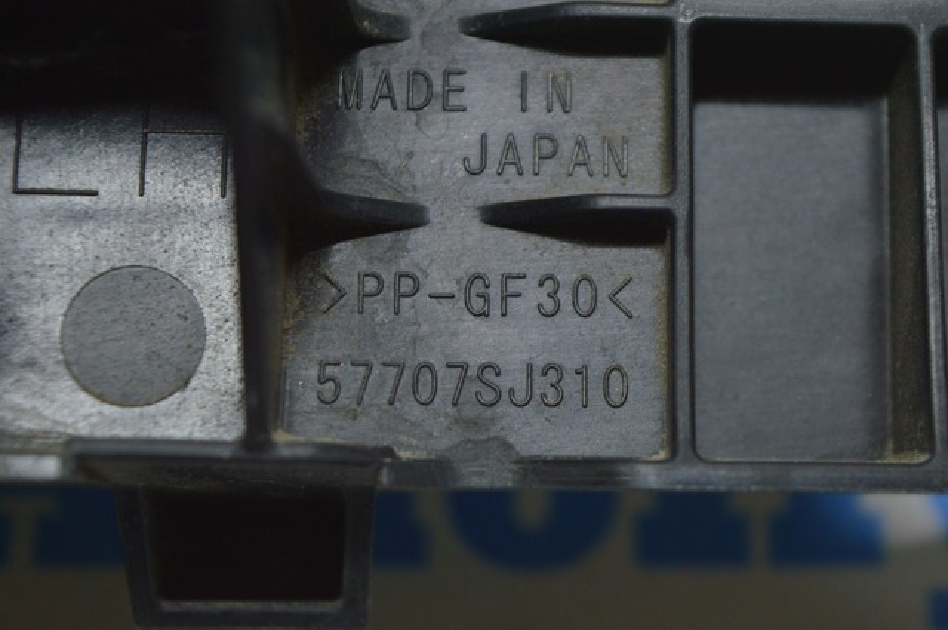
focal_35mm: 82
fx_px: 2170
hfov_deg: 24.6
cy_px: 315
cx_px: 474
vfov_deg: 16.5
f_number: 5.6
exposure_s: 1/40
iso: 400
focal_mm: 55
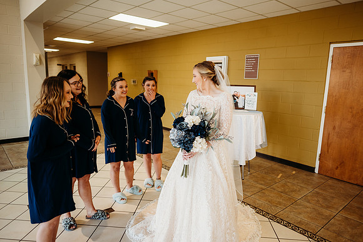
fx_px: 242
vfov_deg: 53.2
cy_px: 121
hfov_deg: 73.7
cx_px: 182
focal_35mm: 24
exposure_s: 1/160
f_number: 1.8
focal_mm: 24
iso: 400
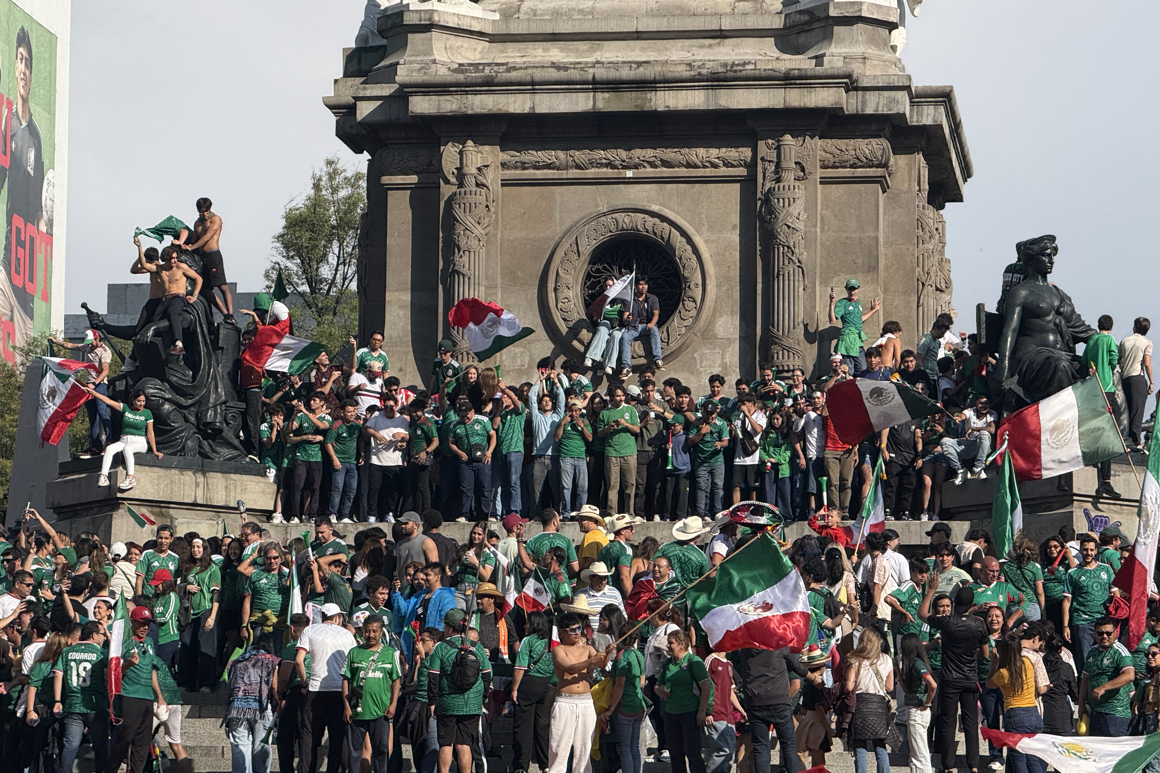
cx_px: 580
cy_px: 406
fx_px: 4027
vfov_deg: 11.0
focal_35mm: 125
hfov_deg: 16.4
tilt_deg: +7.2
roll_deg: -0.6
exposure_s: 1/1916
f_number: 2.8
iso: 64
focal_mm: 15.66
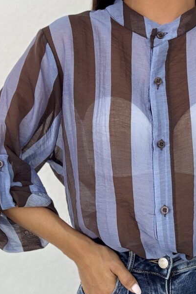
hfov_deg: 24.0
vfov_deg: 35.5
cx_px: 146
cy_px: 182
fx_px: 457
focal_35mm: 56
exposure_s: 1/50
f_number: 1.9
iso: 40
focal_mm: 2.69
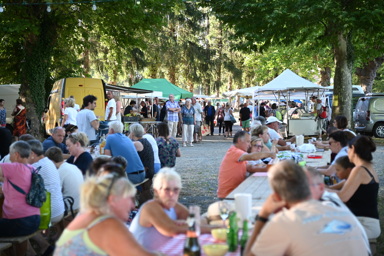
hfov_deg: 23.9
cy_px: 128
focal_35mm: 85
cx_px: 192
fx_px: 906
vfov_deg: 16.1
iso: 500
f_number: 4
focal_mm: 85
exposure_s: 1/200
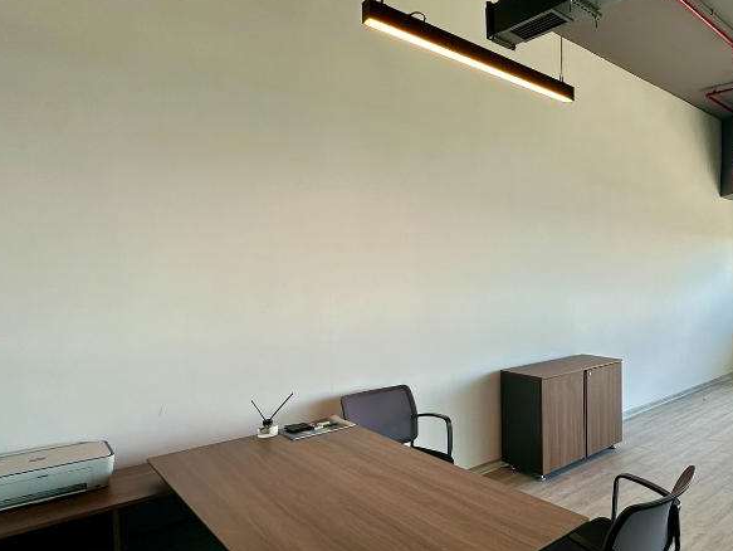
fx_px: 509
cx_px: 596
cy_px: 302
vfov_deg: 56.8
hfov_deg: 64.6
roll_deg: -0.3
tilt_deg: -2.7
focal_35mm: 24
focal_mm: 2.22
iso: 40
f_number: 2.2
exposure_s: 1/108
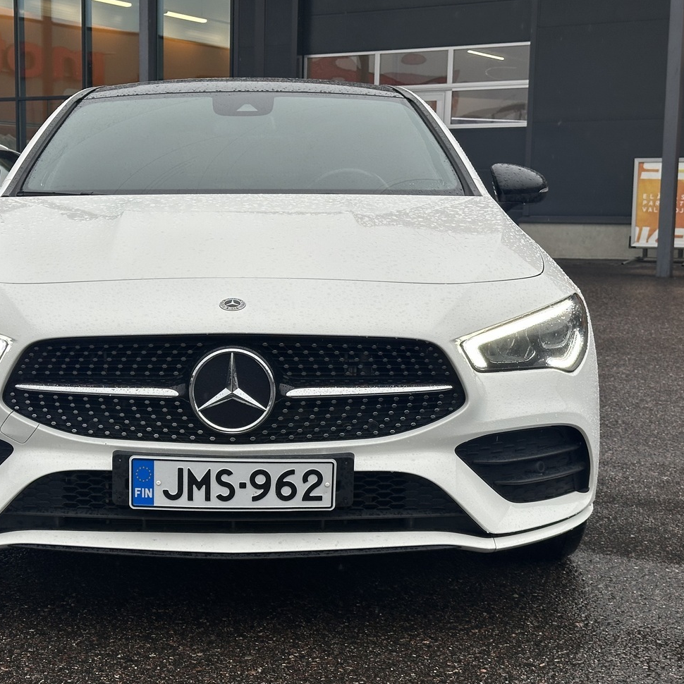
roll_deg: -0.5
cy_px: 367
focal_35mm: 63
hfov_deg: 27.1
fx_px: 1408
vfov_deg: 27.3
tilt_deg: -5.9
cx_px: 229
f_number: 1.78
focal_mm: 6.86
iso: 64
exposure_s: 1/508
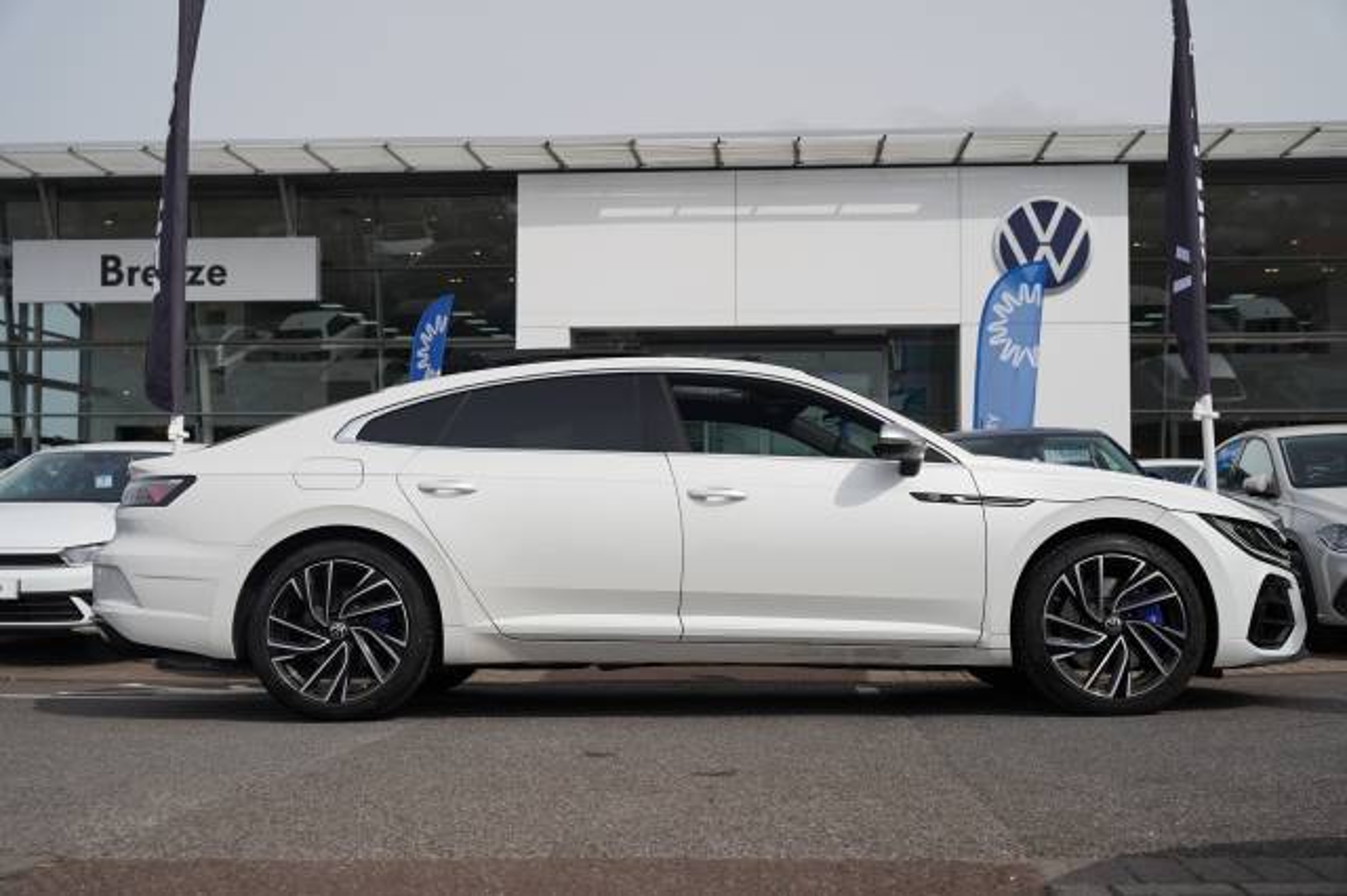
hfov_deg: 49.1
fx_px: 1473
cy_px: 448
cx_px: 674
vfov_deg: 33.8
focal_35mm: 39
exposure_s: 1/500
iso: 100
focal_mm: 39.4
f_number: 4.5
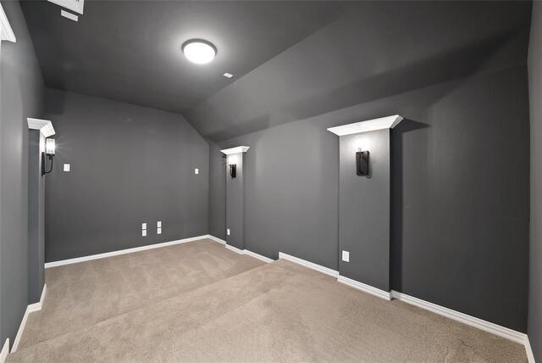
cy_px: 182
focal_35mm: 12
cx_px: 271
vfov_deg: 90.1
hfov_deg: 112.6
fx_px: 181
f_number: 9
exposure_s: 3.2
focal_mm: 12
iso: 640
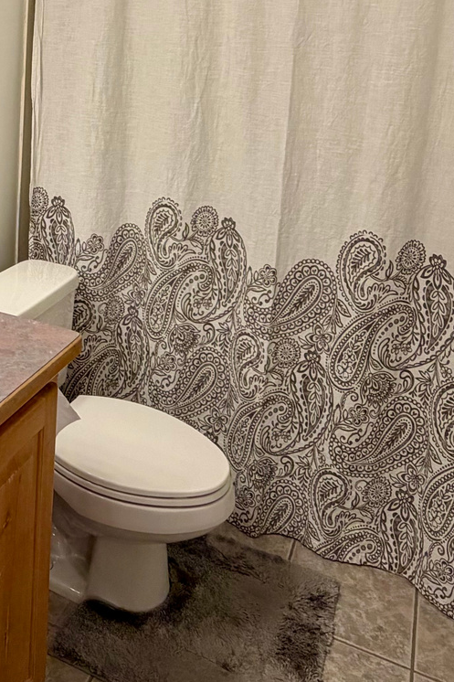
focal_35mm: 40
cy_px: 129
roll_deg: -2.6
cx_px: 57
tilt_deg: -10.0
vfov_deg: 45.8
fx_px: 757
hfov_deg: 32.0
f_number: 2.2
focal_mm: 2.22
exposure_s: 1/120
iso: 125
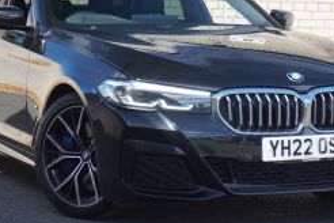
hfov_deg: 16.8
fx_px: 1132
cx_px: 178
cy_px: 92
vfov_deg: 11.2
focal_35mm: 122
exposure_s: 1/400
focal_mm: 50
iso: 400
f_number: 5.6
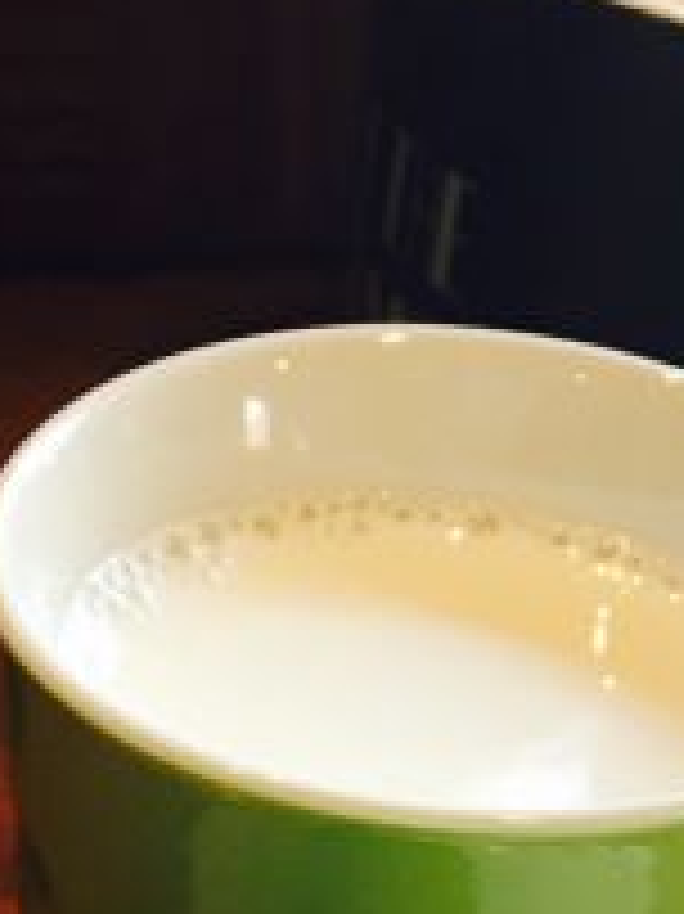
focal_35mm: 100
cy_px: 1522
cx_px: -164
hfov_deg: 14.3
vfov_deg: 17.0
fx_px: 2637
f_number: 2.2
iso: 64
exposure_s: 1/33
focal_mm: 4.15
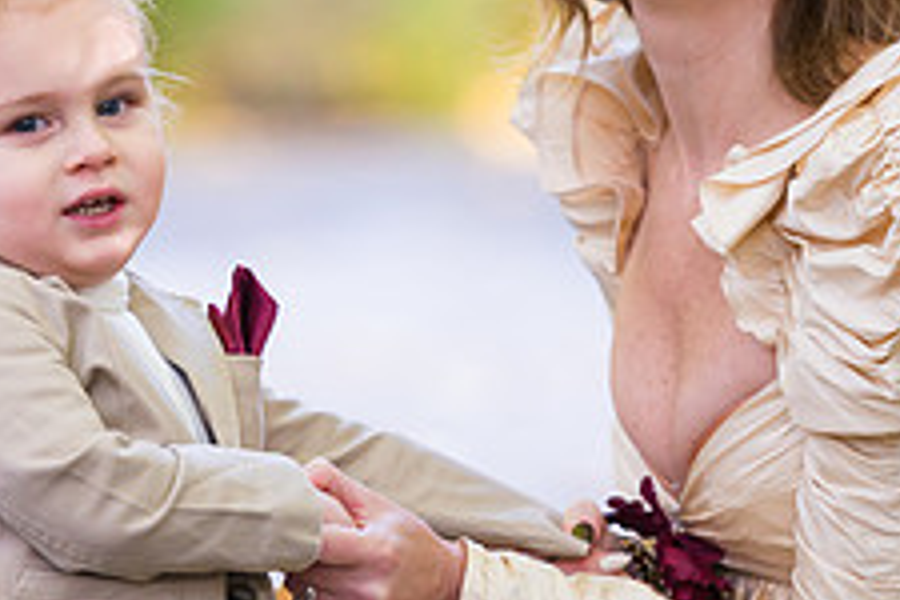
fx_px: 9649
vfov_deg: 3.6
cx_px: 280
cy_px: 64
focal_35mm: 386
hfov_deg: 5.3
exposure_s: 1/200
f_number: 3.2
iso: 1600
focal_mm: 150
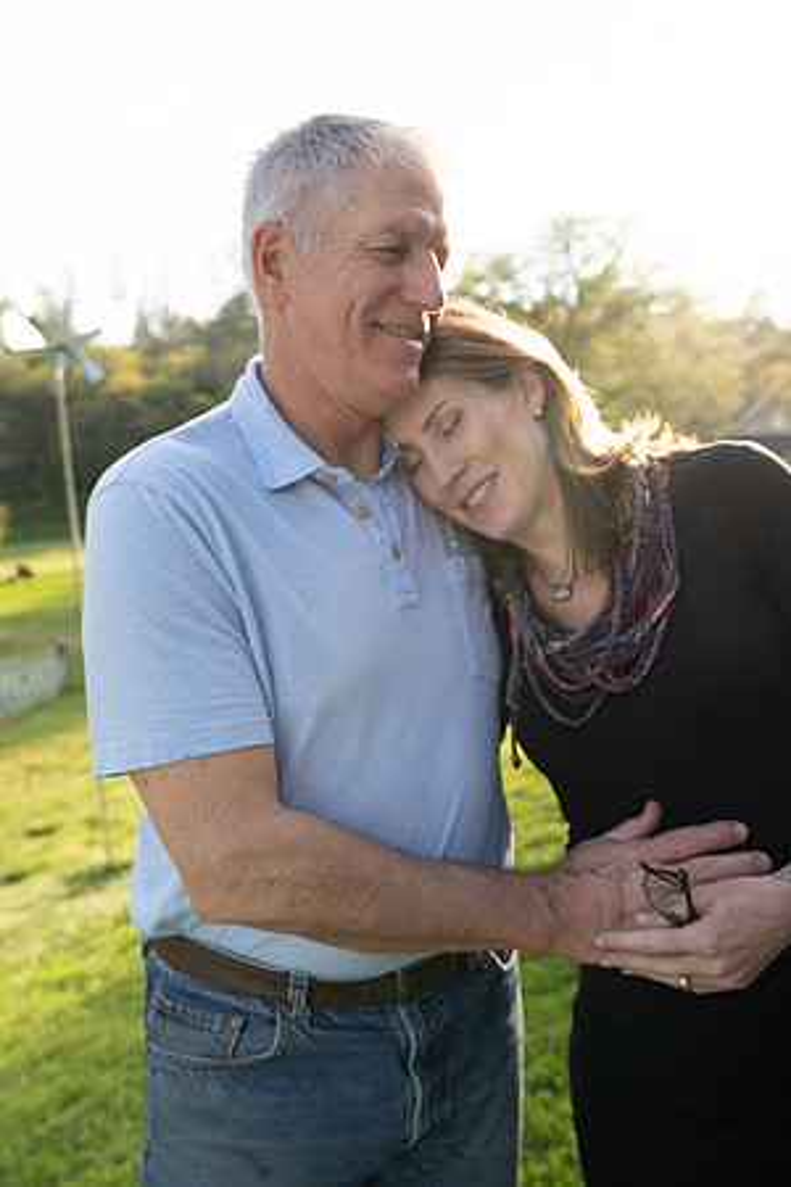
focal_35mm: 31
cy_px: 594
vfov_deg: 60.3
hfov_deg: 42.3
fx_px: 1022
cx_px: 396
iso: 125
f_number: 4.5
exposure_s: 1/250
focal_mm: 31
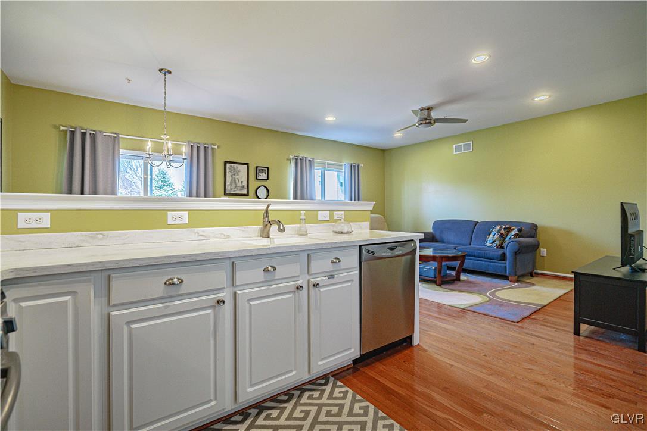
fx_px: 306
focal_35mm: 17
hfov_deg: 93.3
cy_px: 216
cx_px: 324
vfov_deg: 70.4
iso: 1250
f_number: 4
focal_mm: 17
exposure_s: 1/800
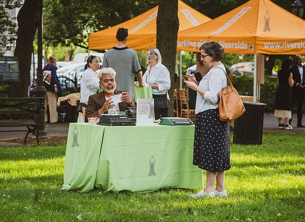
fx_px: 1080
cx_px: 137
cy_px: 108
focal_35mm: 124
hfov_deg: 16.1
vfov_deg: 11.7
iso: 2000
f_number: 5
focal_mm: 112
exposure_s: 1/500
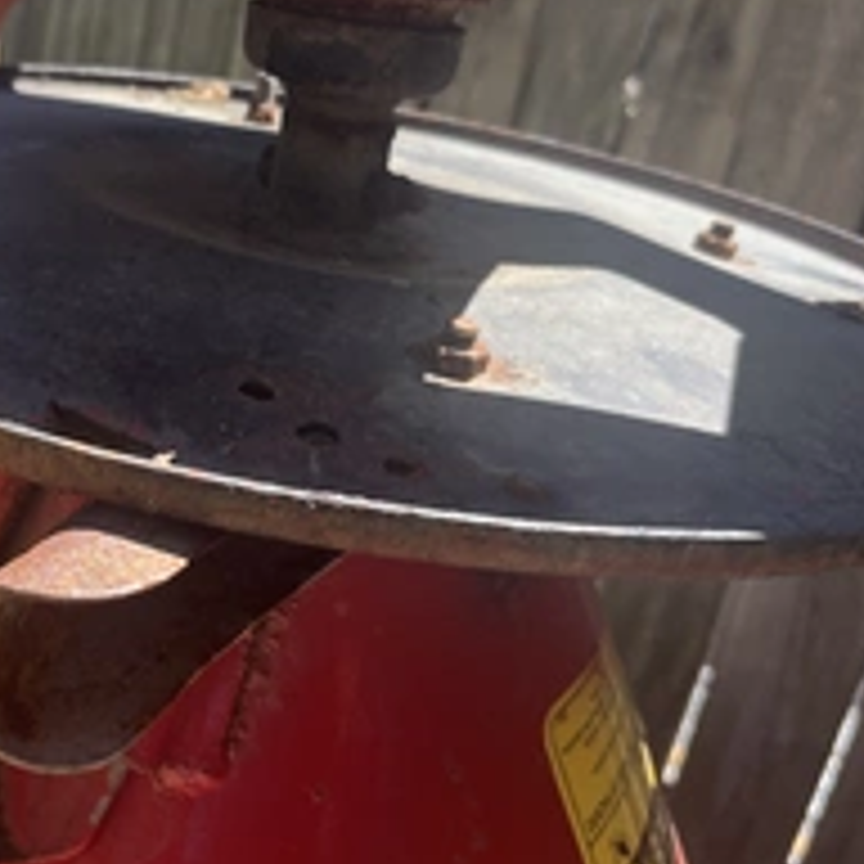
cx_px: 189
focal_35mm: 48
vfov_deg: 35.3
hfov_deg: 34.4
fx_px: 1355
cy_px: 396
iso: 50
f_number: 1.6
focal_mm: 5.1
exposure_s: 1/566
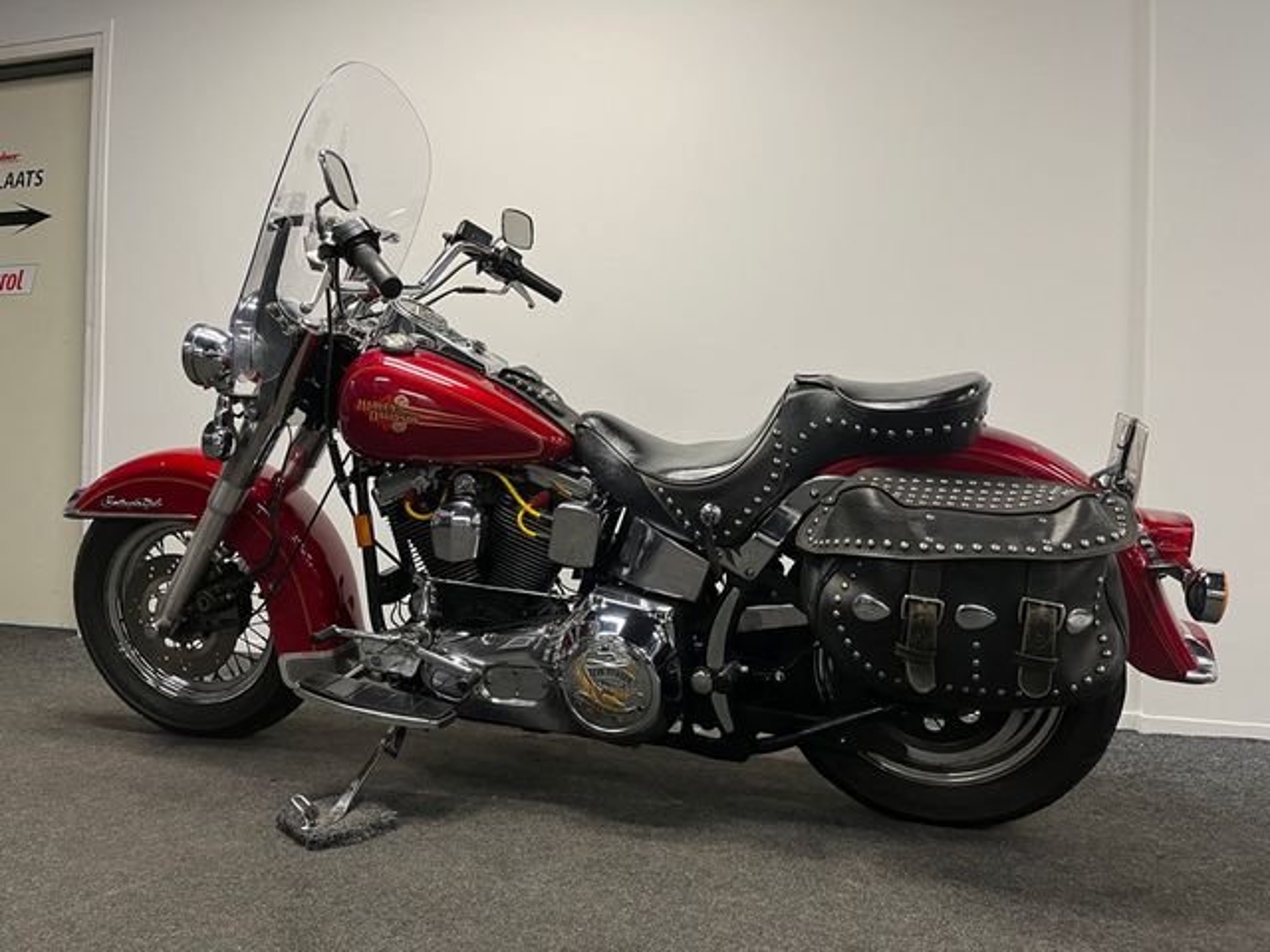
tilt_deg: +0.3
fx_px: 954
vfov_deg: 53.1
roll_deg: -1.1
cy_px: 476
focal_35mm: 26
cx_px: 635
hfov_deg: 67.3
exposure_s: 1/50
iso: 80
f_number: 1.6
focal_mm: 5.1
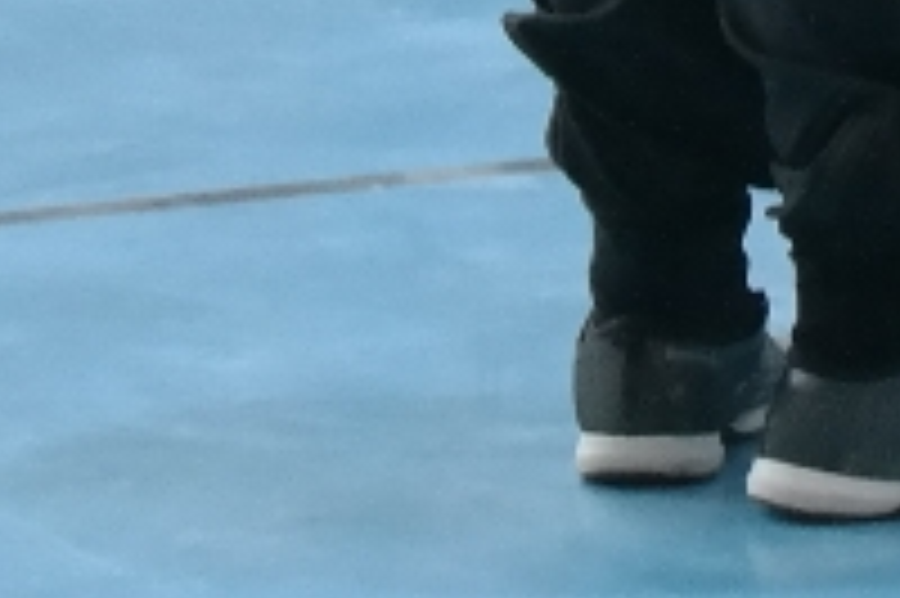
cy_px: -1646
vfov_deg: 2.2
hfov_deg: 3.2
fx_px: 15387
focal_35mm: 616
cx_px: 3393
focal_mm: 50
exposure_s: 1/80
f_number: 4
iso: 800
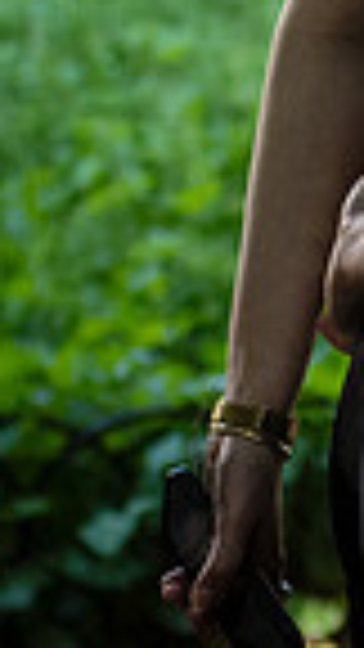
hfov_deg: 2.8
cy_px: -308
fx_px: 7464
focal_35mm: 435
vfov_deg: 4.9
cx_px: 955
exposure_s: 1/1000
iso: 1000
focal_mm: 80
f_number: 3.5
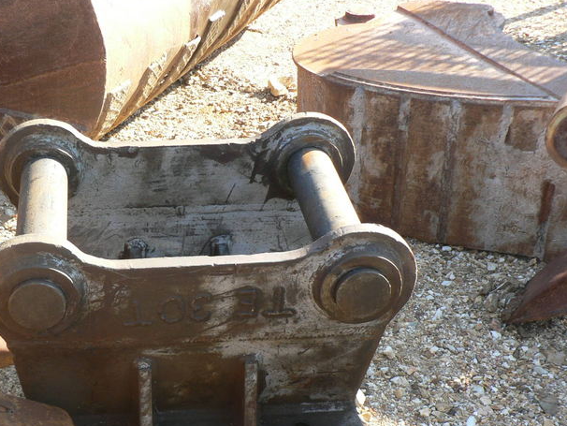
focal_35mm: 62
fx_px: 1016
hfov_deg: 31.0
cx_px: 196
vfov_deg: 23.6
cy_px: 270
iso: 80
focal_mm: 7.9
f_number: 3.2
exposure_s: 1/100
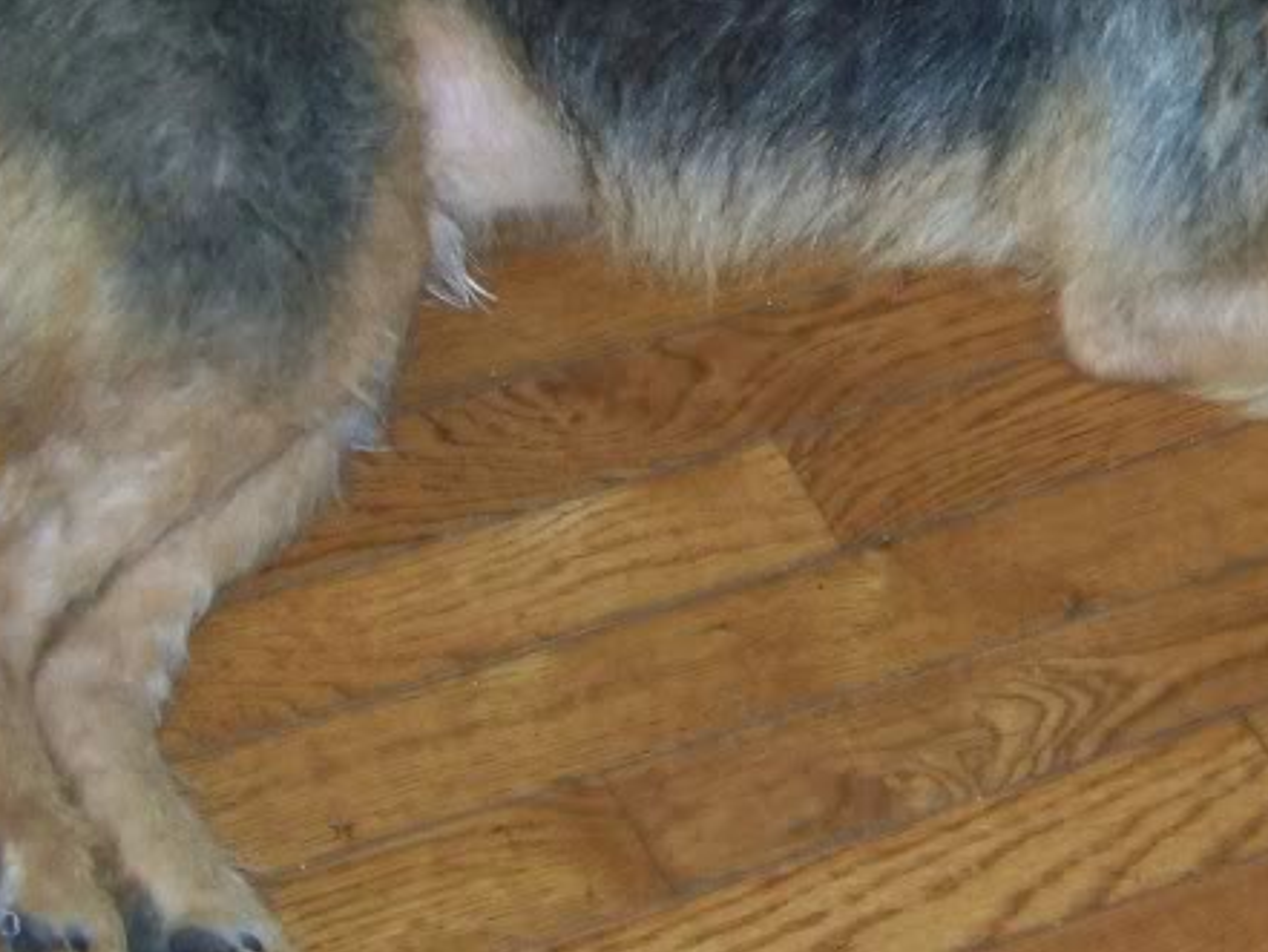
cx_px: 1064
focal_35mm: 202
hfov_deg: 9.8
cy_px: 129
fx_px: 7401
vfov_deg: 7.3
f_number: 3.2
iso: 200
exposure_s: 1/30
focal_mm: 14.6
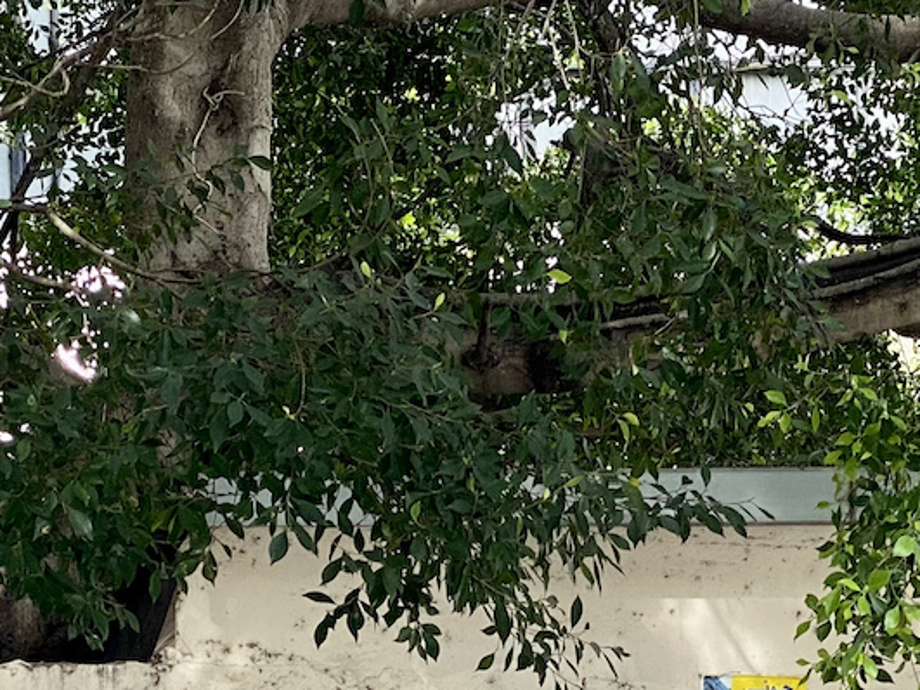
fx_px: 3906
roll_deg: -0.1
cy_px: 878
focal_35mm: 147
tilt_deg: -1.3
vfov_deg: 9.9
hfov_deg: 13.4
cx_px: 466
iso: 50
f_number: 2
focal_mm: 6
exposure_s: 1/122
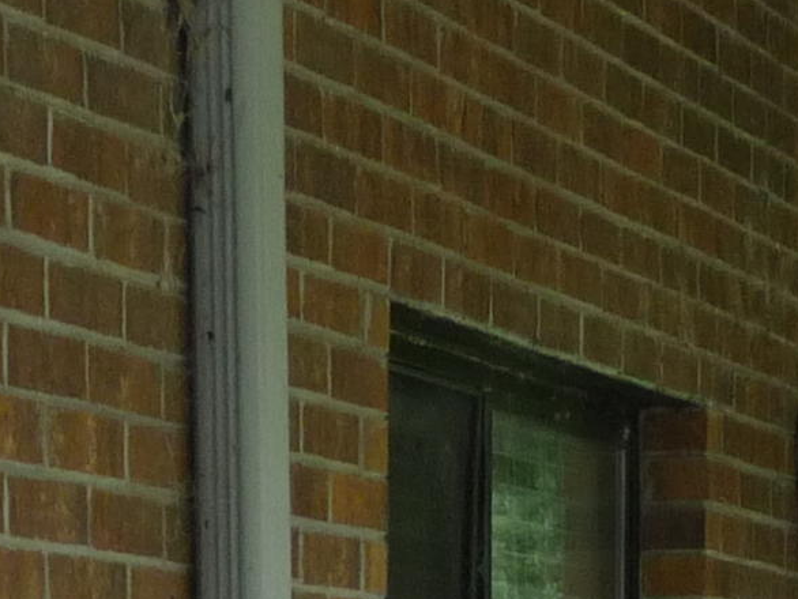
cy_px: 1277
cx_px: 374
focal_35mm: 220
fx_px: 5074
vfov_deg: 6.5
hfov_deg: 9.0
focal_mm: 7.1
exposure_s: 1/30
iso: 200
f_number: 4
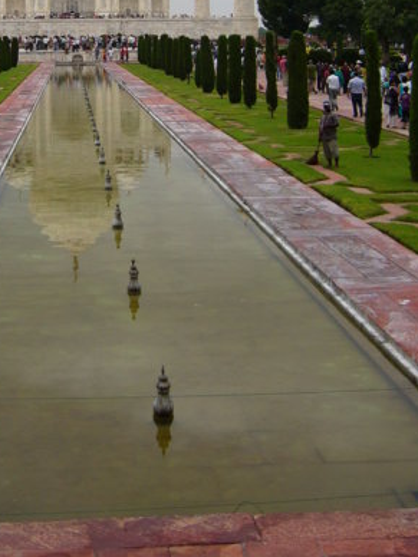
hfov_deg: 22.5
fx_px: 1047
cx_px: 125
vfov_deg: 28.5
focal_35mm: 65
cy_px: 42
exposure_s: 1/400
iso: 80
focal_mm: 5.8
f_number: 2.8
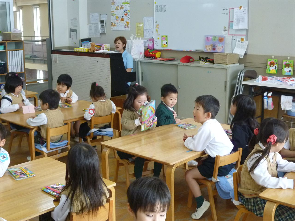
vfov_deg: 30.9
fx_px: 401
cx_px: 148
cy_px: 110
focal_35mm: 47
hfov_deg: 40.4
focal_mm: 8.3
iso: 320
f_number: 3.9
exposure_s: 1/40
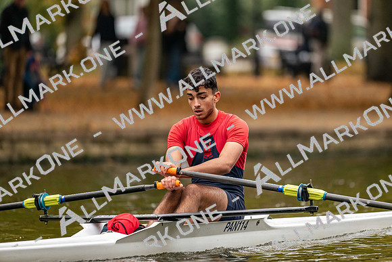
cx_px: 196
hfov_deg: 5.2
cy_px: 131
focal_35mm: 400
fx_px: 4356
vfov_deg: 3.4
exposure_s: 1/2500
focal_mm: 400
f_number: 4.5
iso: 2800
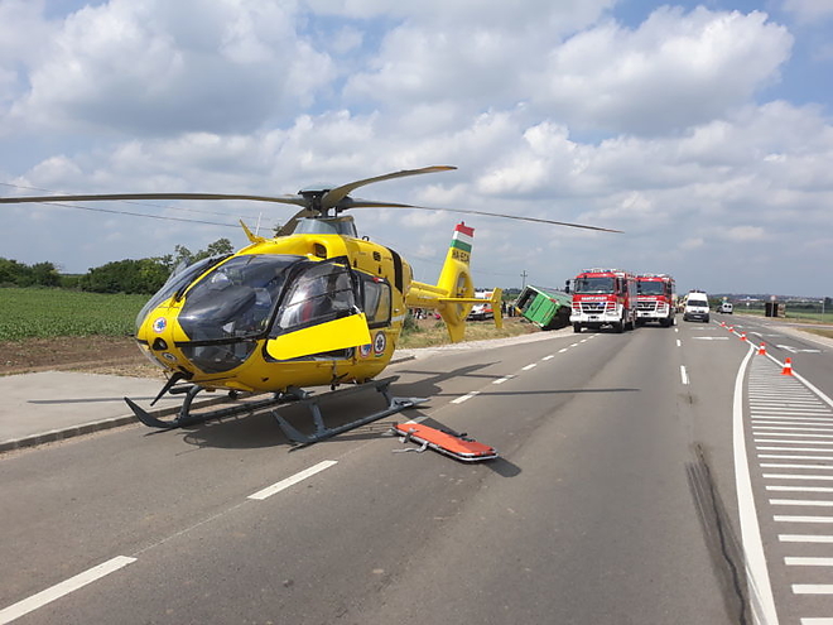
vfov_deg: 51.4
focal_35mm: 27
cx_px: 416
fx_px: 650
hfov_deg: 65.3
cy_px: 312
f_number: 1.7
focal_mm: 3.71
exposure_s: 1/2681
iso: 40
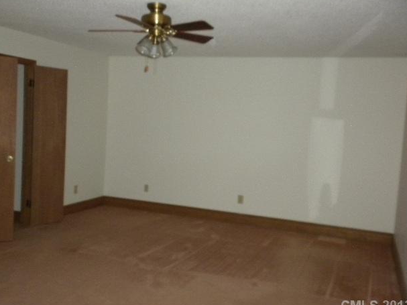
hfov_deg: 47.9
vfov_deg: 36.8
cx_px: 202
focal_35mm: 39
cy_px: 153
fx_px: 458
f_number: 3.5
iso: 400
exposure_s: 1/30
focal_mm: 6.6
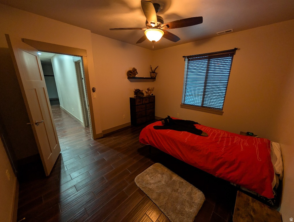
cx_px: 147
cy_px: 111
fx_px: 102
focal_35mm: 12
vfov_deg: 94.6
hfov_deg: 110.5
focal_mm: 2.02
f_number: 1.7
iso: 77
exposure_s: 1/15
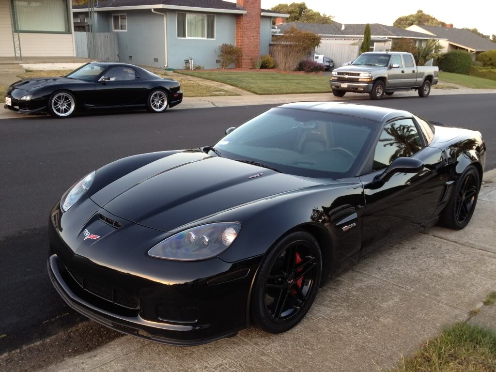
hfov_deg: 52.6
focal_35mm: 35
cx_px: 248
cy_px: 186
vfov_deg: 40.7
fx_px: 502
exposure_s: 1/40
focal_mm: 4.3
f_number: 2.4
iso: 80
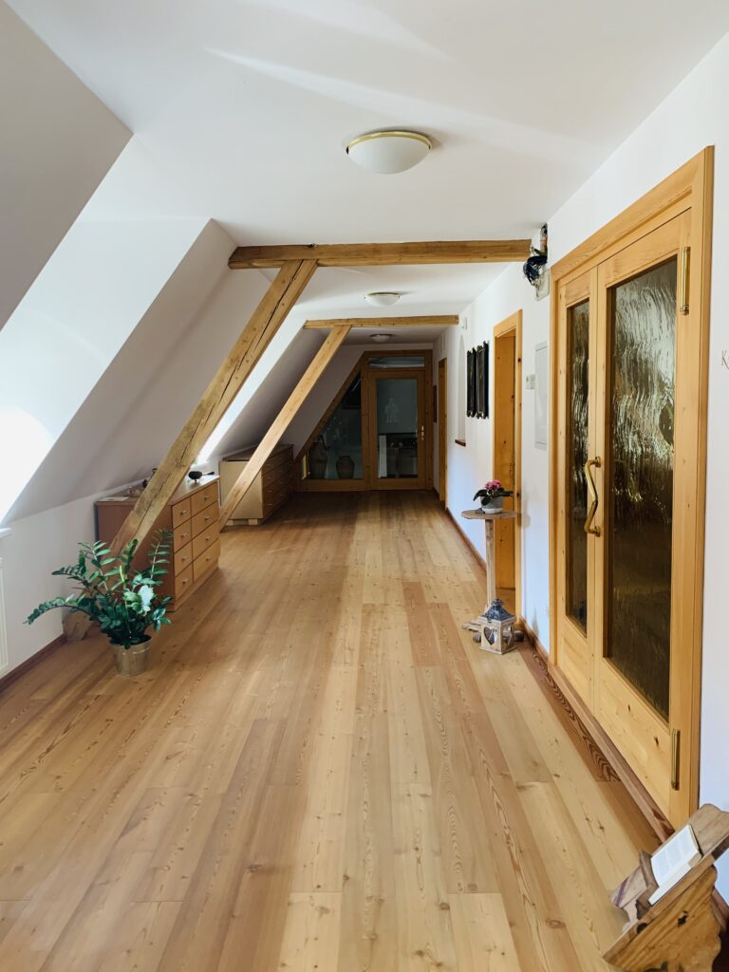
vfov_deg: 67.3
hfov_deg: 53.1
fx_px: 730
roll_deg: +1.5
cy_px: 486
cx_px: 364
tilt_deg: -5.3
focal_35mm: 26
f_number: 1.8
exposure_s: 1/60
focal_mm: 4.25
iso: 100
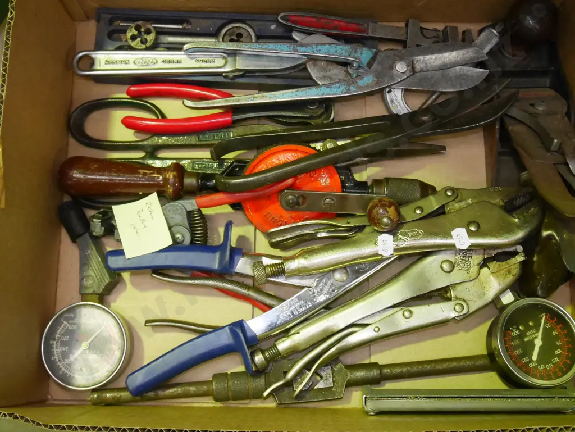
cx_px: 288
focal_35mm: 44
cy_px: 216
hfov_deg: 42.9
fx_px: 731
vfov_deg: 32.9
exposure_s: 1/100
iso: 3200
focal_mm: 22
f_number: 4.9
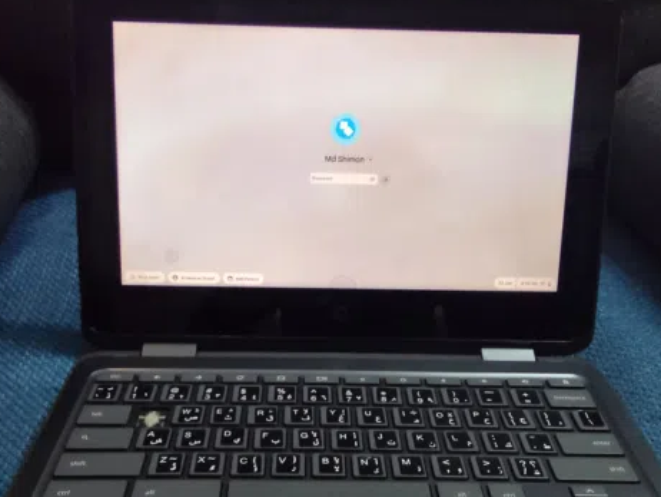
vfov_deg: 39.5
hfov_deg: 51.3
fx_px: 688
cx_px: 322
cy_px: 302
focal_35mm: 36
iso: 200
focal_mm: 2.78
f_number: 2
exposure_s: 1/40
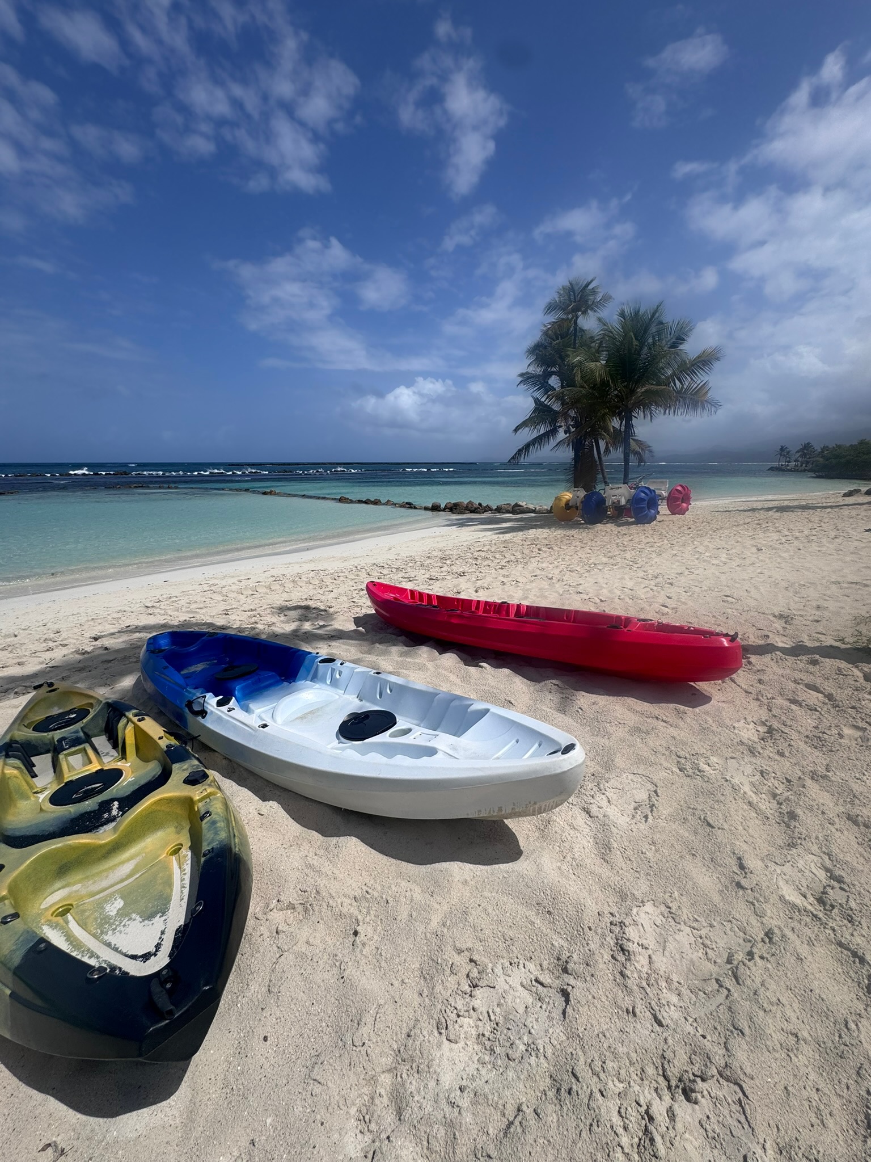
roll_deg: -0.9
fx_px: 470
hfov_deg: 85.7
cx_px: 436
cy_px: 581
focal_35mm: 14
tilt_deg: -14.4
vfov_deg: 102.1
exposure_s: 1/4630
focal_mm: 2.22
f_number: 2.2
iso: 32
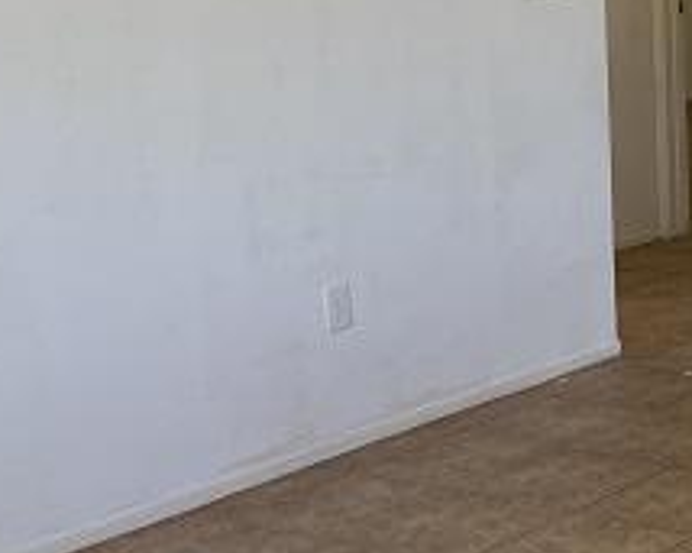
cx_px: 1083
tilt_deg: -3.7
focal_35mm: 83
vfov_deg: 18.2
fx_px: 1699
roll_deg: -0.9
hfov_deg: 19.6
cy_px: 60
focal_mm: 4.25
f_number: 1.8
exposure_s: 1/60
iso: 80
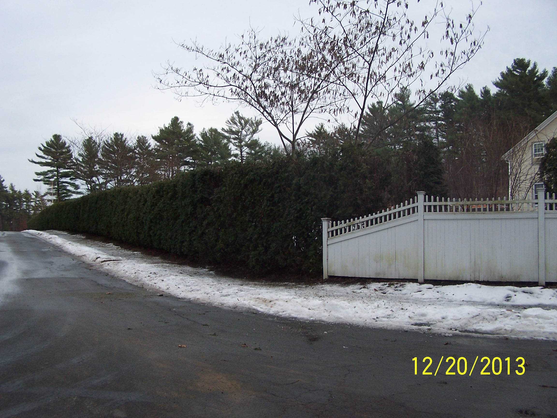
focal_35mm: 38
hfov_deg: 49.0
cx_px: 278
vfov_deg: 37.7
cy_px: 209
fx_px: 611
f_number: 2.8
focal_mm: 6.3
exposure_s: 1/180
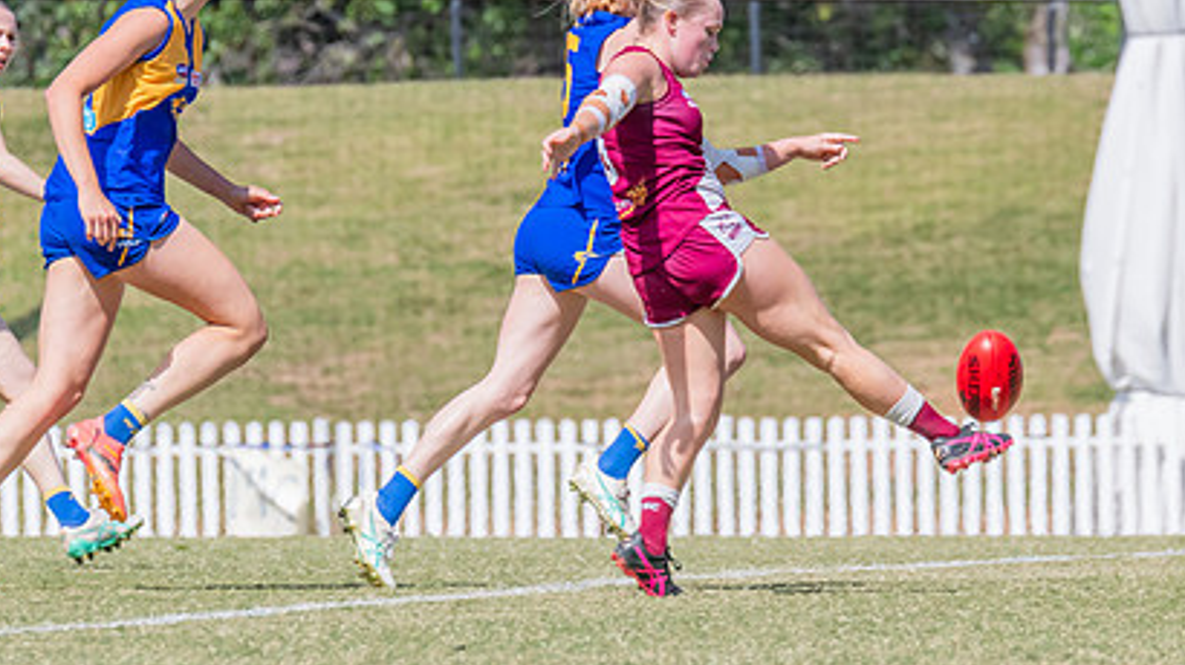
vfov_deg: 1.4
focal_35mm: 878
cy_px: 222
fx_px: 27570
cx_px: 769
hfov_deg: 2.5
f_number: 13
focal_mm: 420
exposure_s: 1/1250
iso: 800
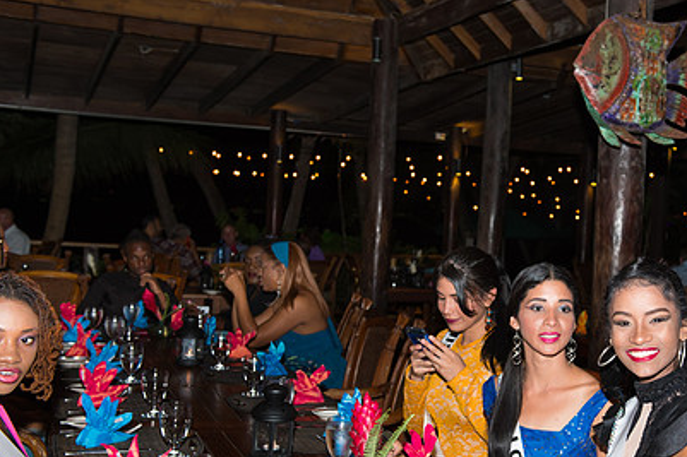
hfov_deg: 35.7
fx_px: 1049
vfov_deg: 24.5
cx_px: 492
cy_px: 287
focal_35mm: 55
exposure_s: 1/100
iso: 400
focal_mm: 38
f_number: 5.6
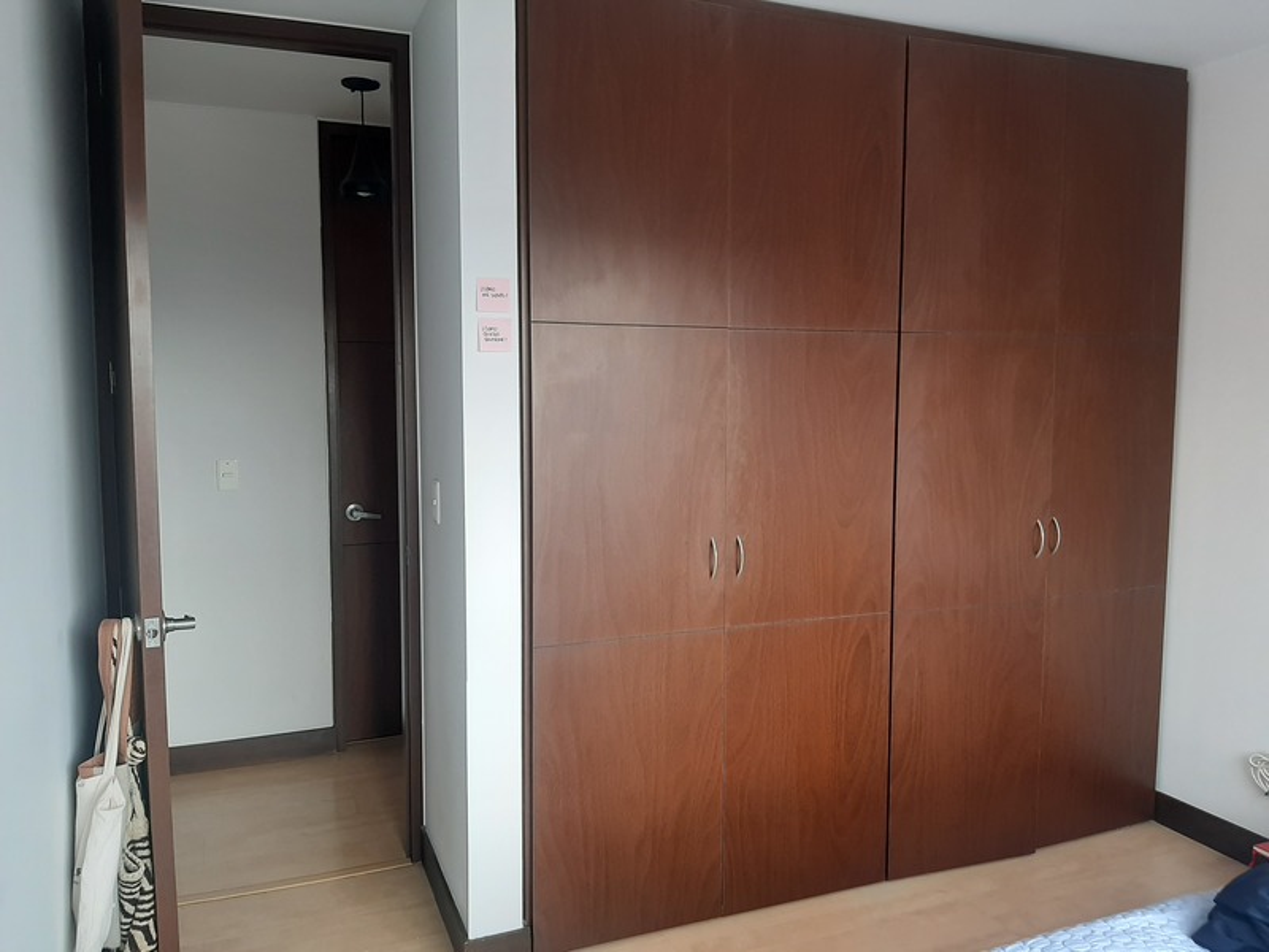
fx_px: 990
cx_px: 634
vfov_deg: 51.4
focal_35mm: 27
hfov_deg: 65.3
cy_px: 476
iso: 64
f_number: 1.7
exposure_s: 1/60
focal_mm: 3.93
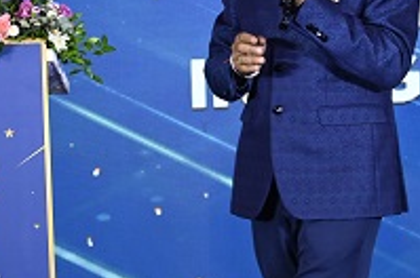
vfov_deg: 6.5
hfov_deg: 9.7
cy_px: 20
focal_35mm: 211
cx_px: 336
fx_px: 2458
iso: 1250
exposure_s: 1/160
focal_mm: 70
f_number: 4
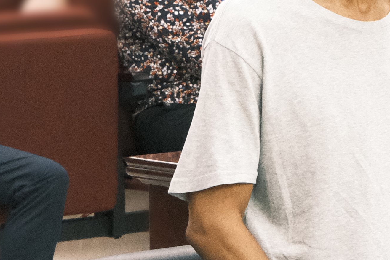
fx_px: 3184
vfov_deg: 4.7
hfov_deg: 7.0
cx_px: 277
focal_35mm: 294
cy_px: 131
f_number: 5.6
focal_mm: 41.1
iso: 8000
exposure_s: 1/200
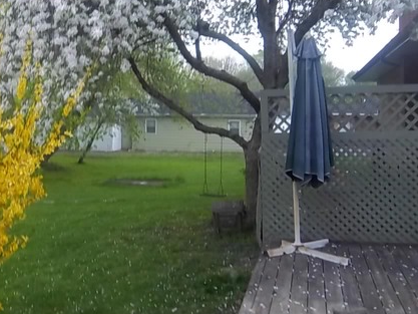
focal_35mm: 43
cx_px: 99
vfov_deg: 33.0
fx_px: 519
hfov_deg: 42.4
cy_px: 82
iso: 64
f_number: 3.5
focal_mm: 5.05
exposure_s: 1/80
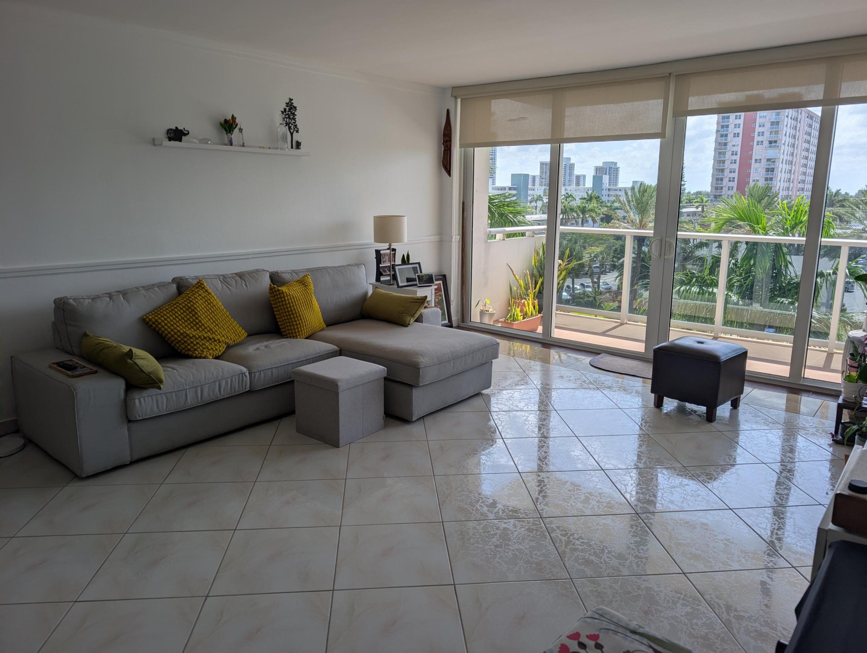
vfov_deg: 56.9
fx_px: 602
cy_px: 326
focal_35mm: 24
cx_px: 434
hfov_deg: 71.5
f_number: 1.68
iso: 22
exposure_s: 1/531
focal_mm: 6.9
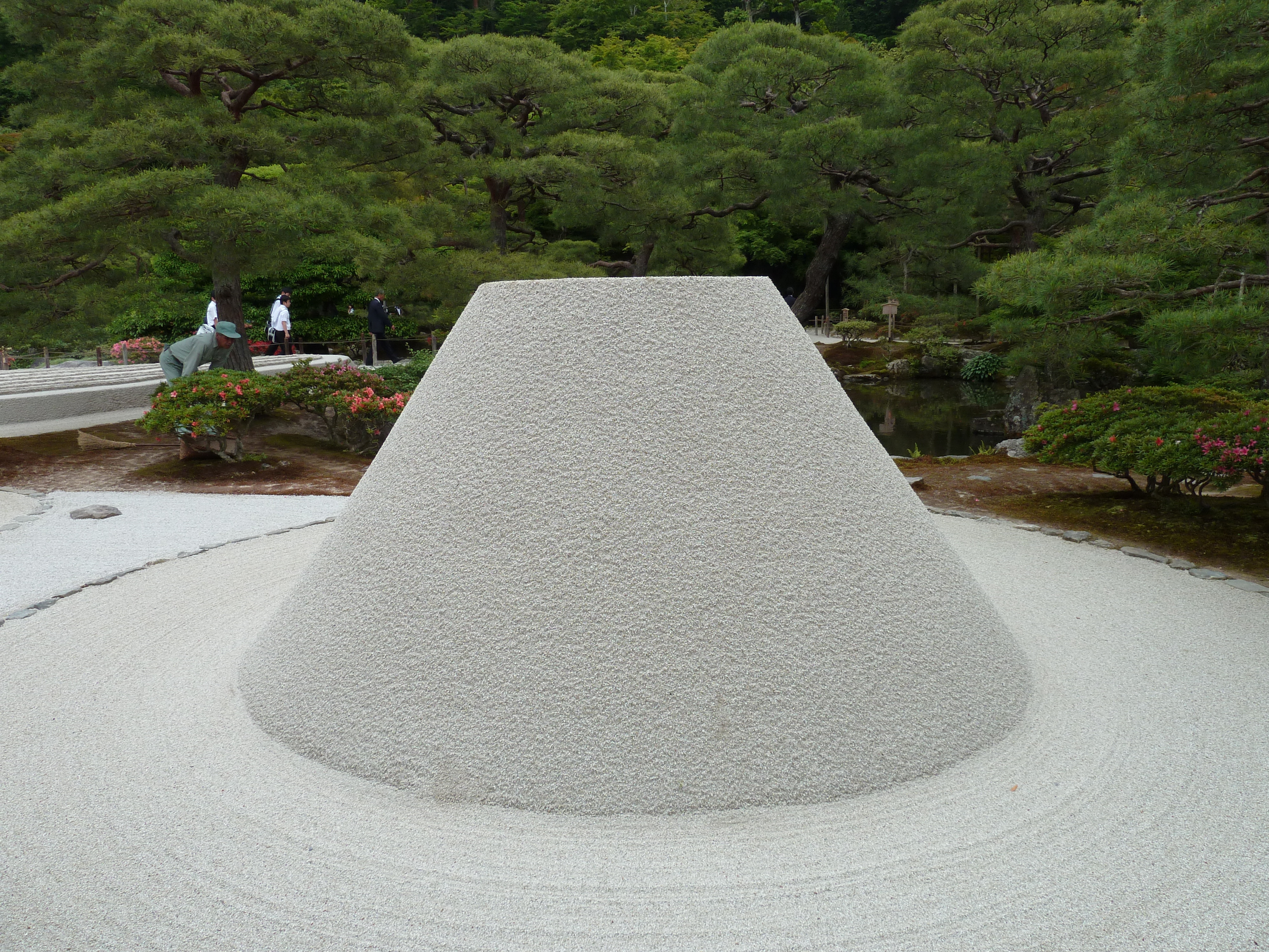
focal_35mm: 25
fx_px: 916
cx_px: 634
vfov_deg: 54.9
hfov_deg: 69.4
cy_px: 476
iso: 100
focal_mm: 4.1
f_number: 4
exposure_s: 1/250
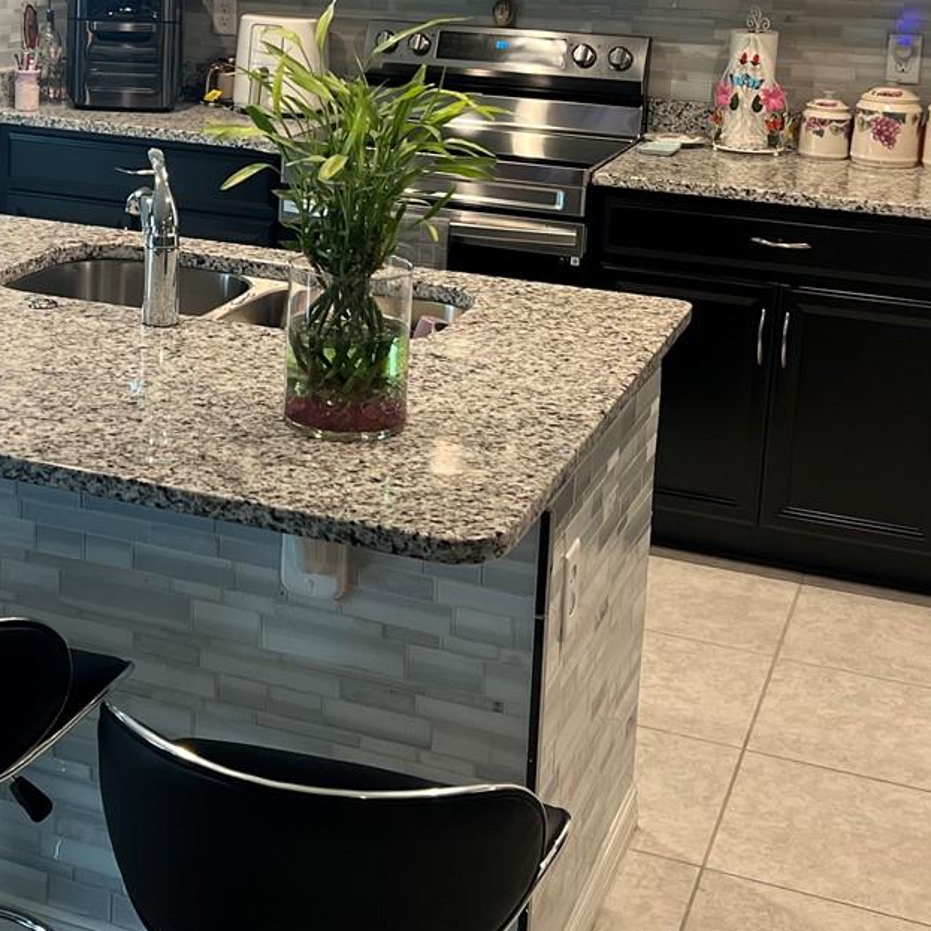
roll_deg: -2.1
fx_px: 1795
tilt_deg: -10.6
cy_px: 188
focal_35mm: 59
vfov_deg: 28.5
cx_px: 223
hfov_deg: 28.6
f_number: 1.5
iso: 160
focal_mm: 5.7
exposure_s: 1/60
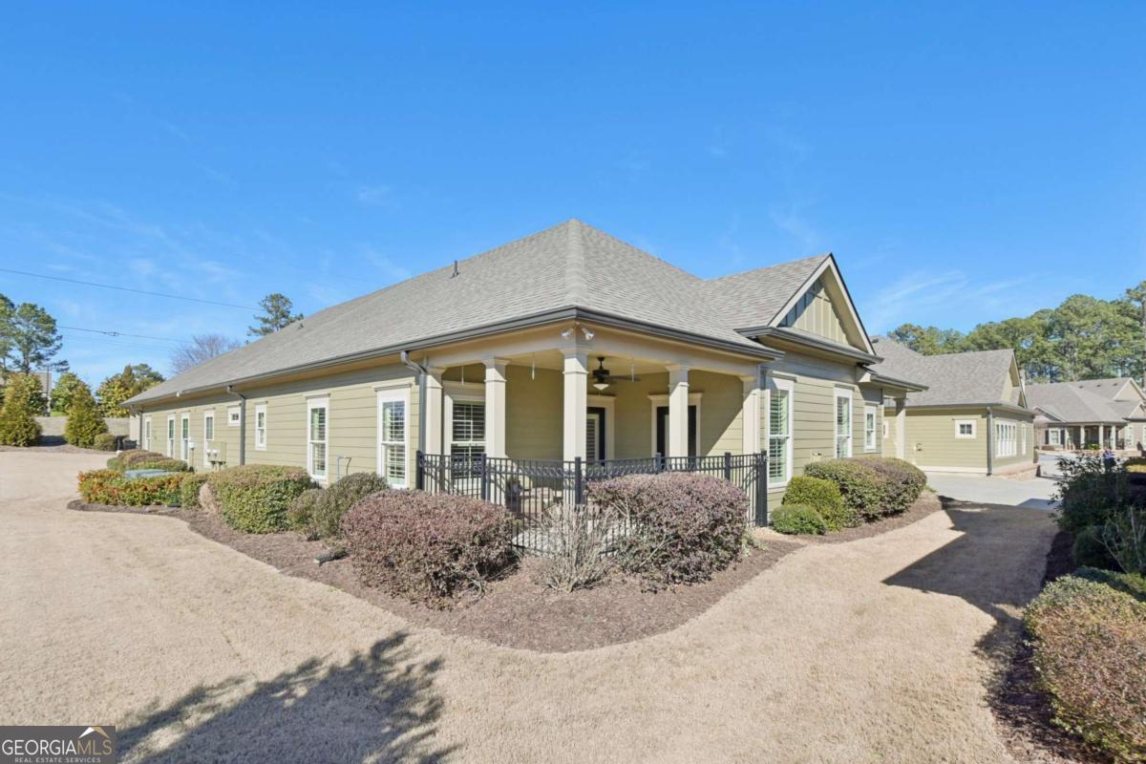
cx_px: 573
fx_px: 573
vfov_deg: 67.4
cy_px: 382
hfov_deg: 90.0
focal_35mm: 18
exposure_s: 1/640
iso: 200
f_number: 8
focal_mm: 18
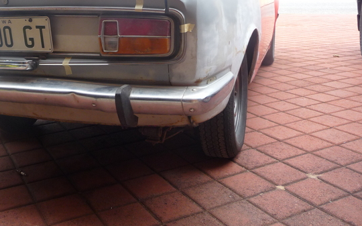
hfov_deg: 44.4
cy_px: 39
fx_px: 434
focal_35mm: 44
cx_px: 111
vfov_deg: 28.4
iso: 100
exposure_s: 1/250
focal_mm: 4.7
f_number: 3.3
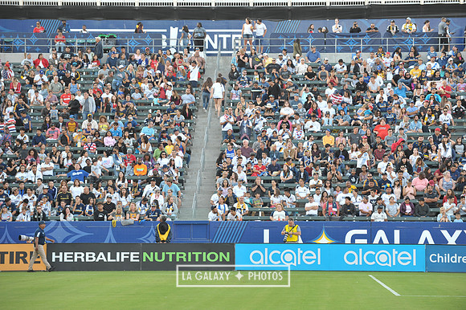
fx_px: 1746
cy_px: 155
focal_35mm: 135
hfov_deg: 15.2
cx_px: 233
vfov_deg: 10.1
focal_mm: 135
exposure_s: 1/100
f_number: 5
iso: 400
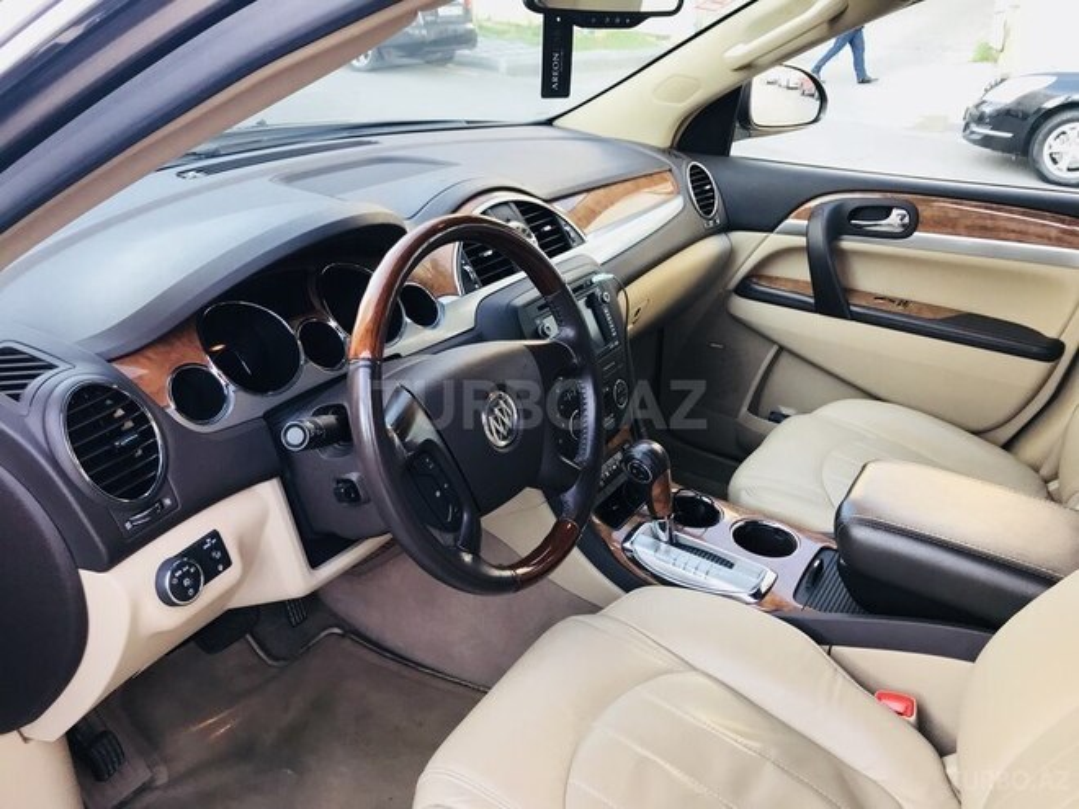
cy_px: 404
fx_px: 873
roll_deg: -0.3
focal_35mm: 28
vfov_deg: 49.7
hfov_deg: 63.4
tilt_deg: -22.3
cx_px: 540
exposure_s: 1/100
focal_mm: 3.99
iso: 40
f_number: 1.8
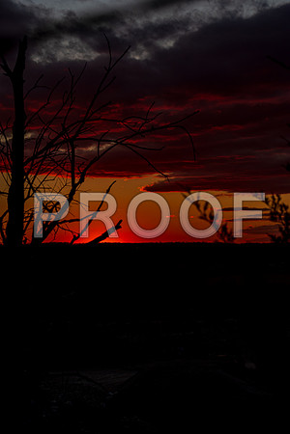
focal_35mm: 90
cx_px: 145
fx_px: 1087
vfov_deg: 22.6
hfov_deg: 15.2
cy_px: 217
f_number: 8
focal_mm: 60
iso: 100
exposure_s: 1/200
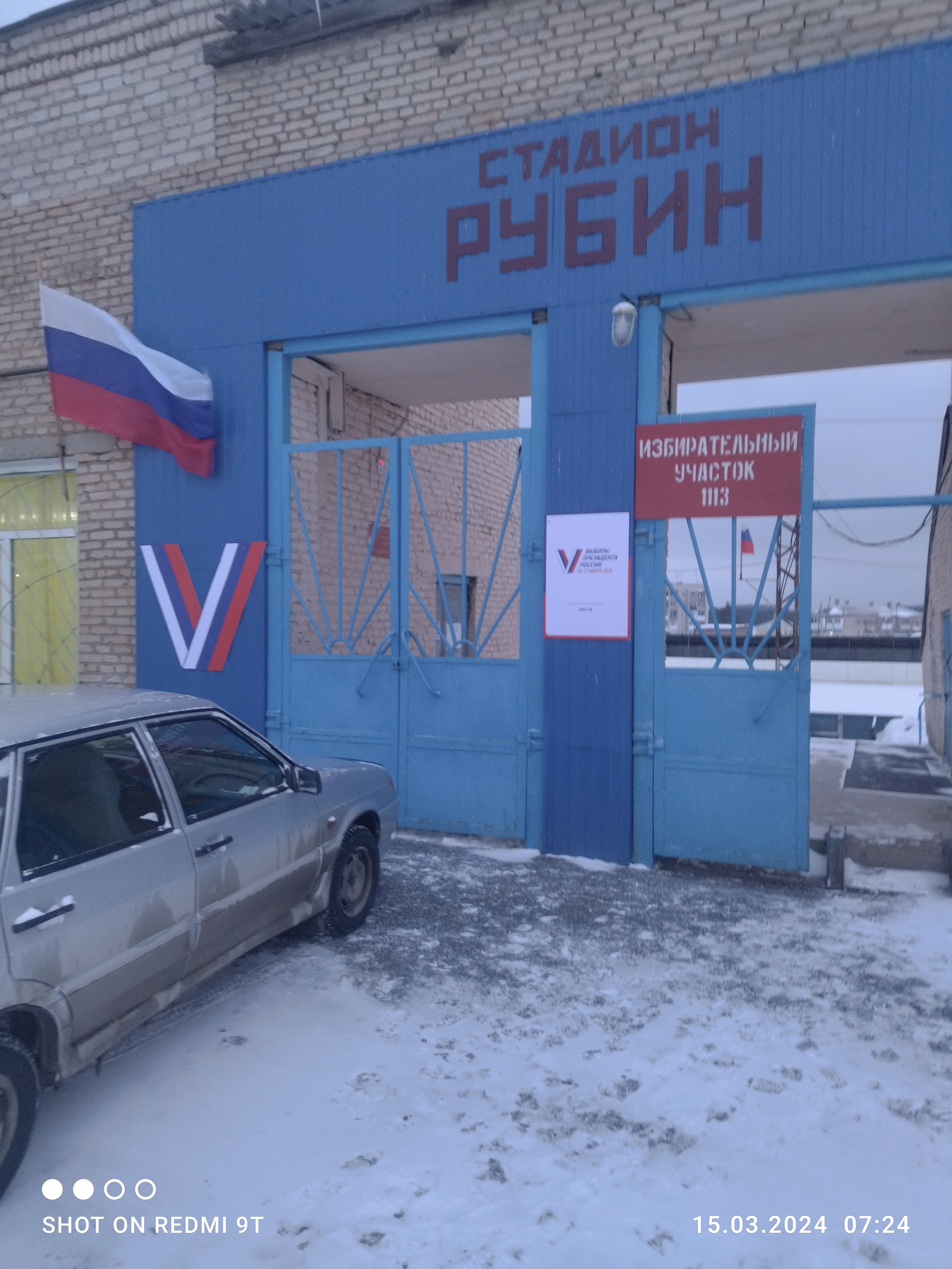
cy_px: 634
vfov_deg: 65.3
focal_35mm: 27
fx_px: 990
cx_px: 476
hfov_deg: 51.4
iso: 163
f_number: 1.79
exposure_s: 1/30
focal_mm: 4.74
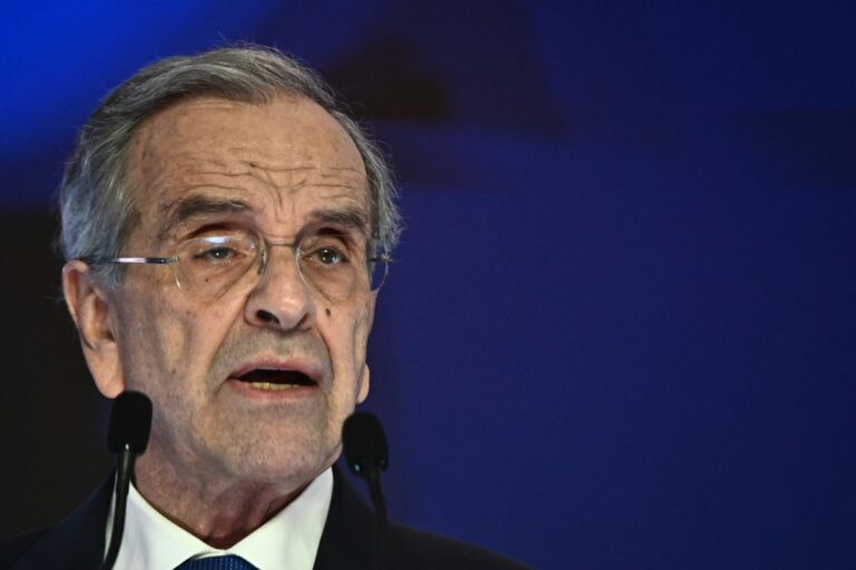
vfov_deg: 4.6
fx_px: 7133
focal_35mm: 300
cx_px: 428
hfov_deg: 6.9
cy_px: 285
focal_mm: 200
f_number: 2.8
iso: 3200
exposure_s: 1/400
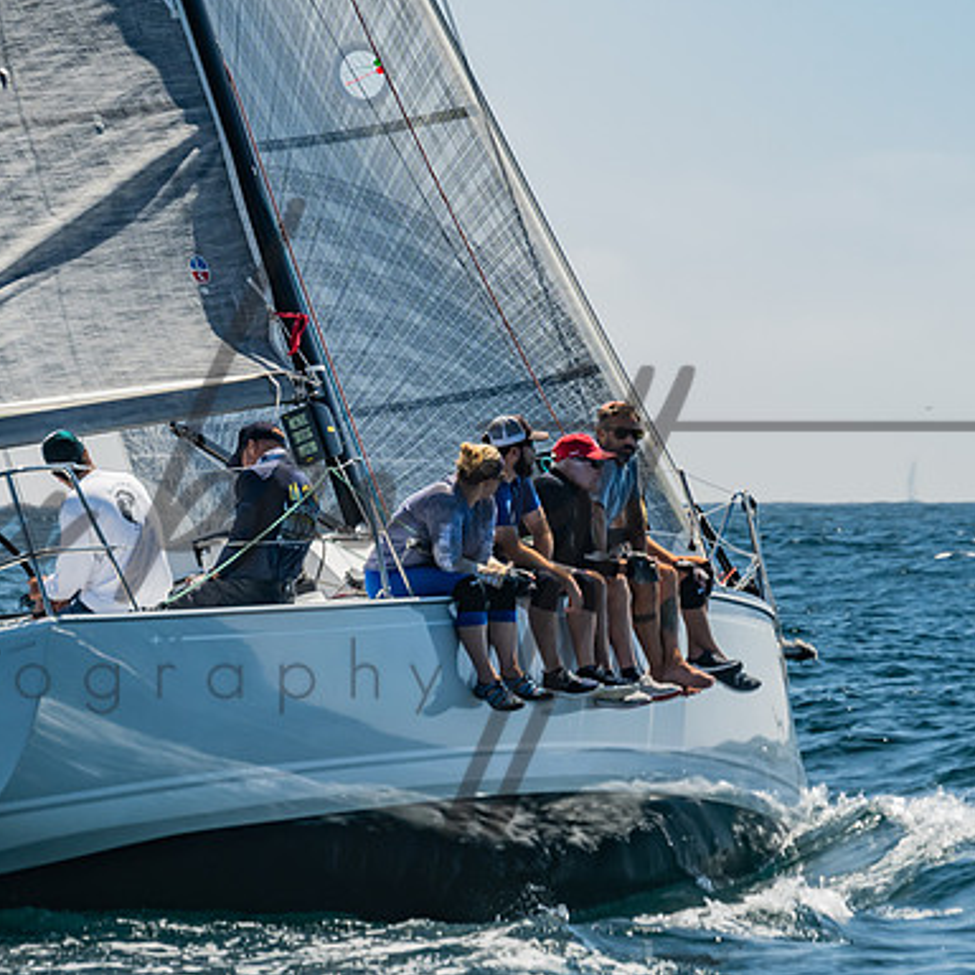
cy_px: 348
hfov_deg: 5.0
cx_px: 191
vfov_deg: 5.0
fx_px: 11058
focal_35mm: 347
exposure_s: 1/500
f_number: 6.3
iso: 160
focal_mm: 145
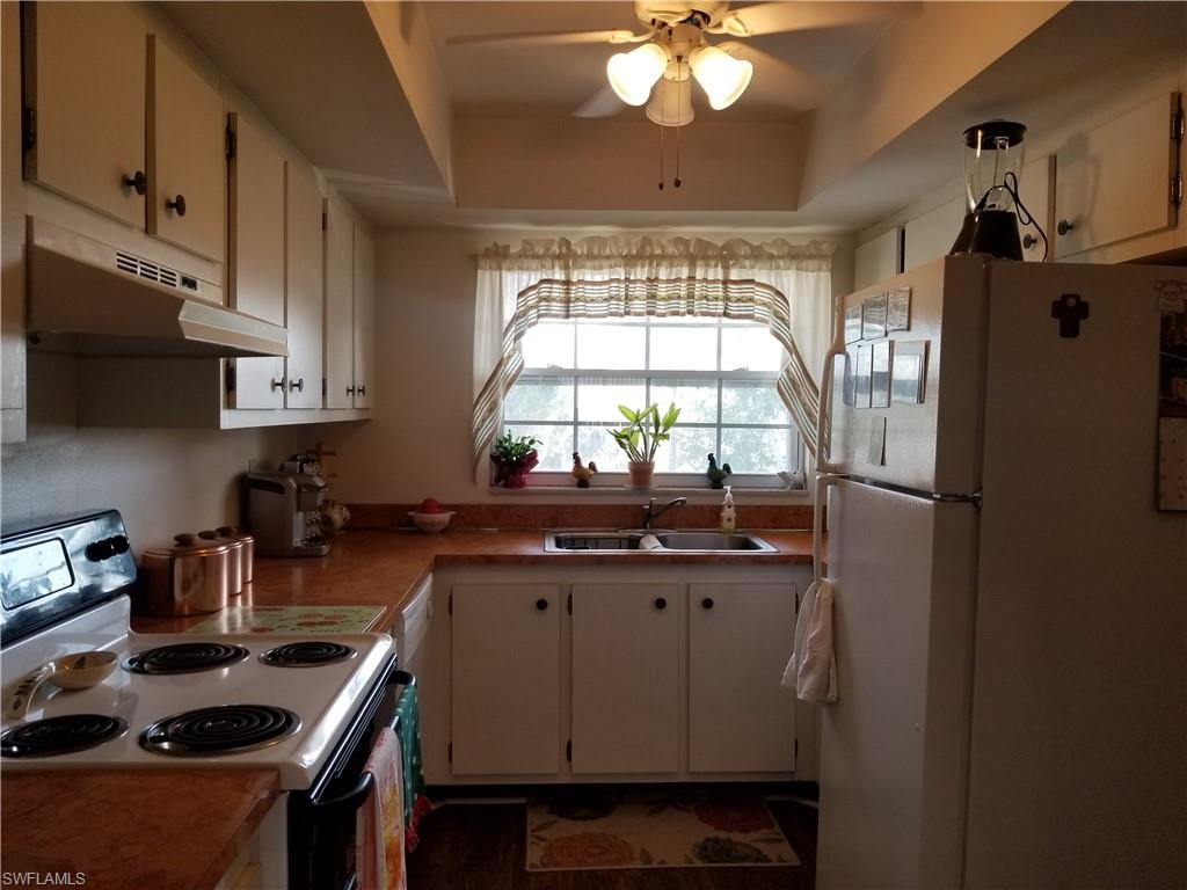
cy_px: 445
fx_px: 892
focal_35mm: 26
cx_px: 594
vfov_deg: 53.1
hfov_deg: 67.3
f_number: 1.7
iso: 80
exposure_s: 1/120
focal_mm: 4.25
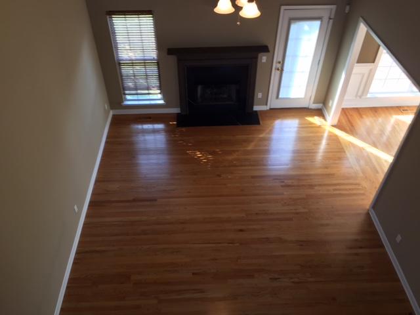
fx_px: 352
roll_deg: -0.8
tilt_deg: -42.5
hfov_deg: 61.7
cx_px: 210
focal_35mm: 29
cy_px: 158
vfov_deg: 48.2
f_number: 2.2
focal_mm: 4.15
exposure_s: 1/30
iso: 32
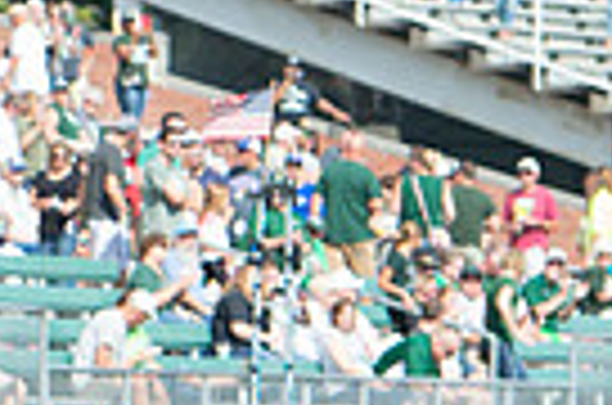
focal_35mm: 535
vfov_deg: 2.6
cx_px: -580
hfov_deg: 3.8
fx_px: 9074
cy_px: 328
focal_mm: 125
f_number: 4.5
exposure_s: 1/1000
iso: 200
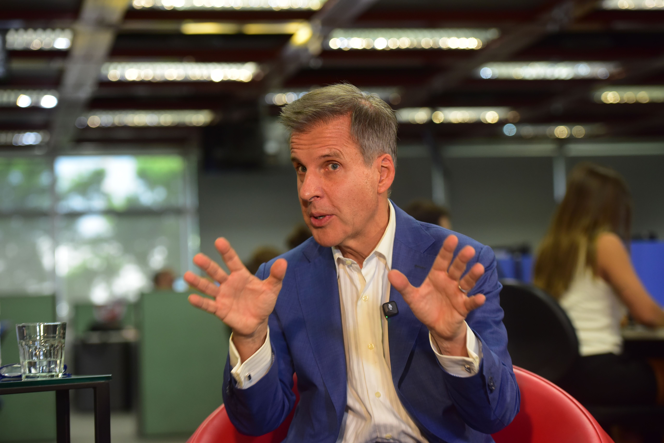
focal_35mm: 98
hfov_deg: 20.8
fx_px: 1807
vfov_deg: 14.0
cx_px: 332
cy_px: 222
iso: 2000
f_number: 4
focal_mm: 98
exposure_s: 1/80
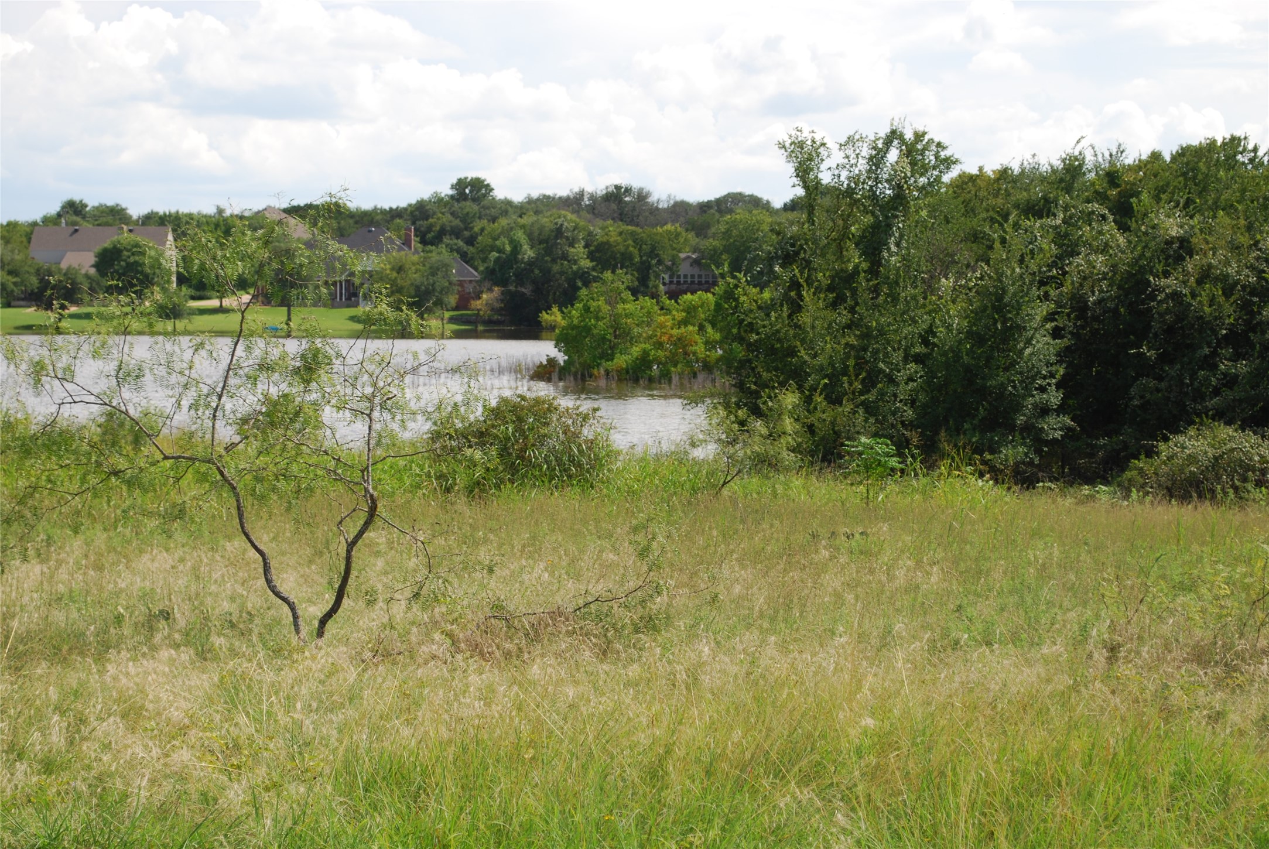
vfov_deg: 16.6
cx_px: 634
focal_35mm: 82
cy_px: 424
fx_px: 2911
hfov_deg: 24.6
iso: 100
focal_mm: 55
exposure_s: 1/200
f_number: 7.1
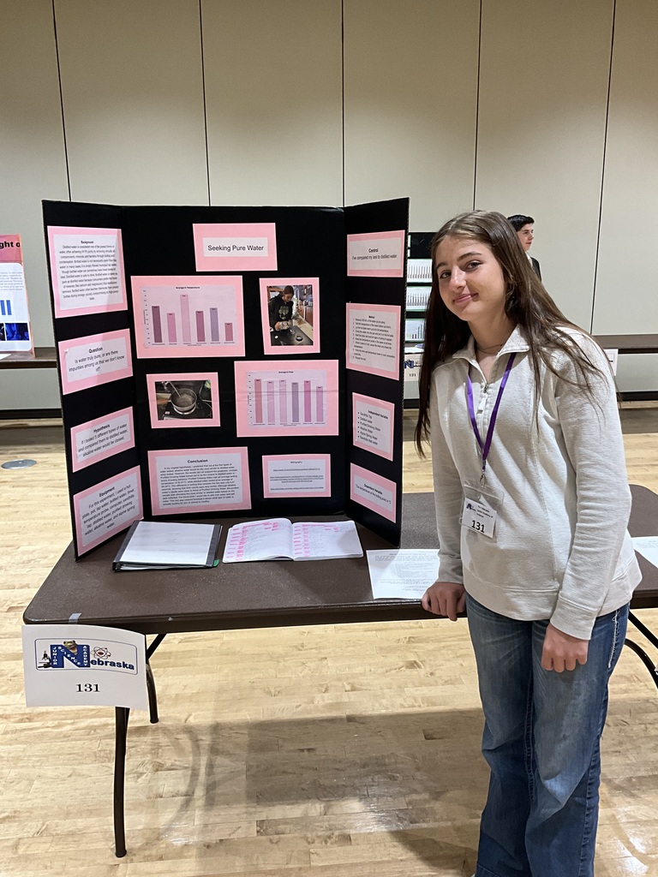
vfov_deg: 61.7
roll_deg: +0.9
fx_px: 735
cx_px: 329
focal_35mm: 29
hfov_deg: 48.2
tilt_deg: -14.3
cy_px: 438
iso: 80
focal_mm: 3
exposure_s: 1/60
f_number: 1.8
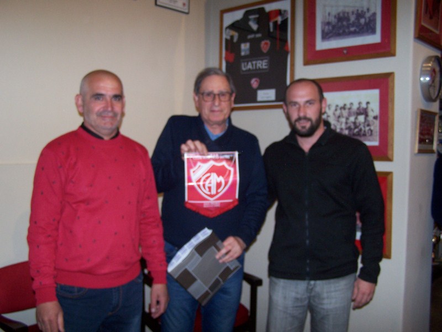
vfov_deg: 37.7
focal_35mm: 38
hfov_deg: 49.0
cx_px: 221
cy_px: 166
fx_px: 485
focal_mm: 6.3
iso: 140
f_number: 2.8
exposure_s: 1/60
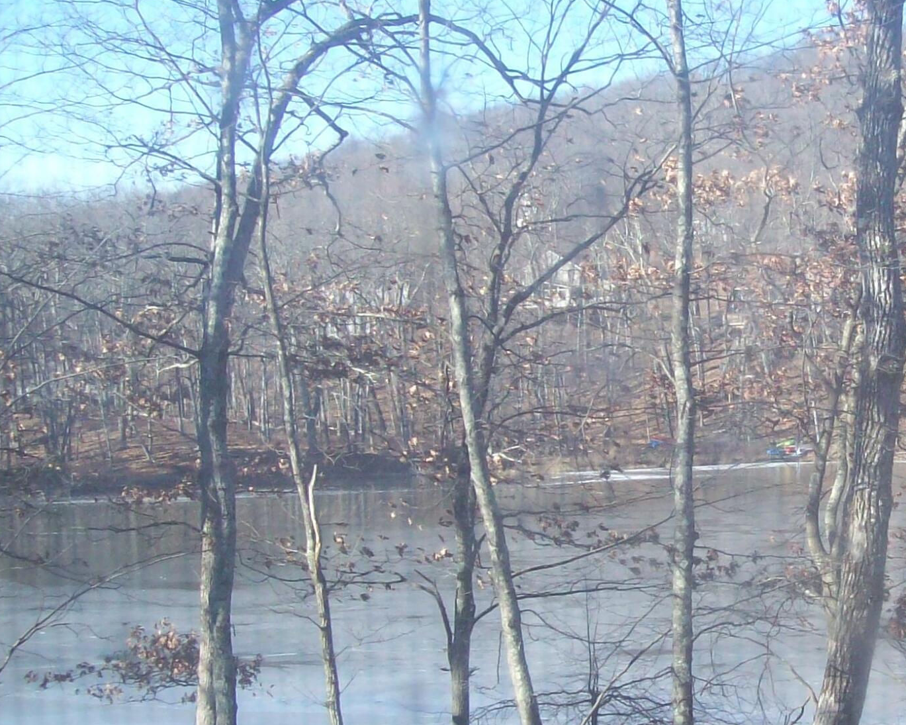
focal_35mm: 77
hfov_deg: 24.1
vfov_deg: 19.8
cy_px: 487
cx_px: 806
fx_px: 2065
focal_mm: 6
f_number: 2.7
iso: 80
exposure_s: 1/225
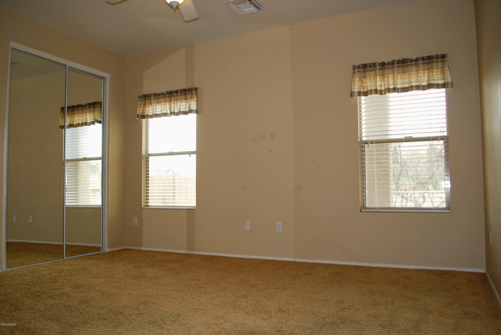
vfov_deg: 48.0
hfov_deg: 67.3
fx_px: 376
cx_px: 250
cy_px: 168
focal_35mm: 27
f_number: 3.5
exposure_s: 1/100
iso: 200
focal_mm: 18
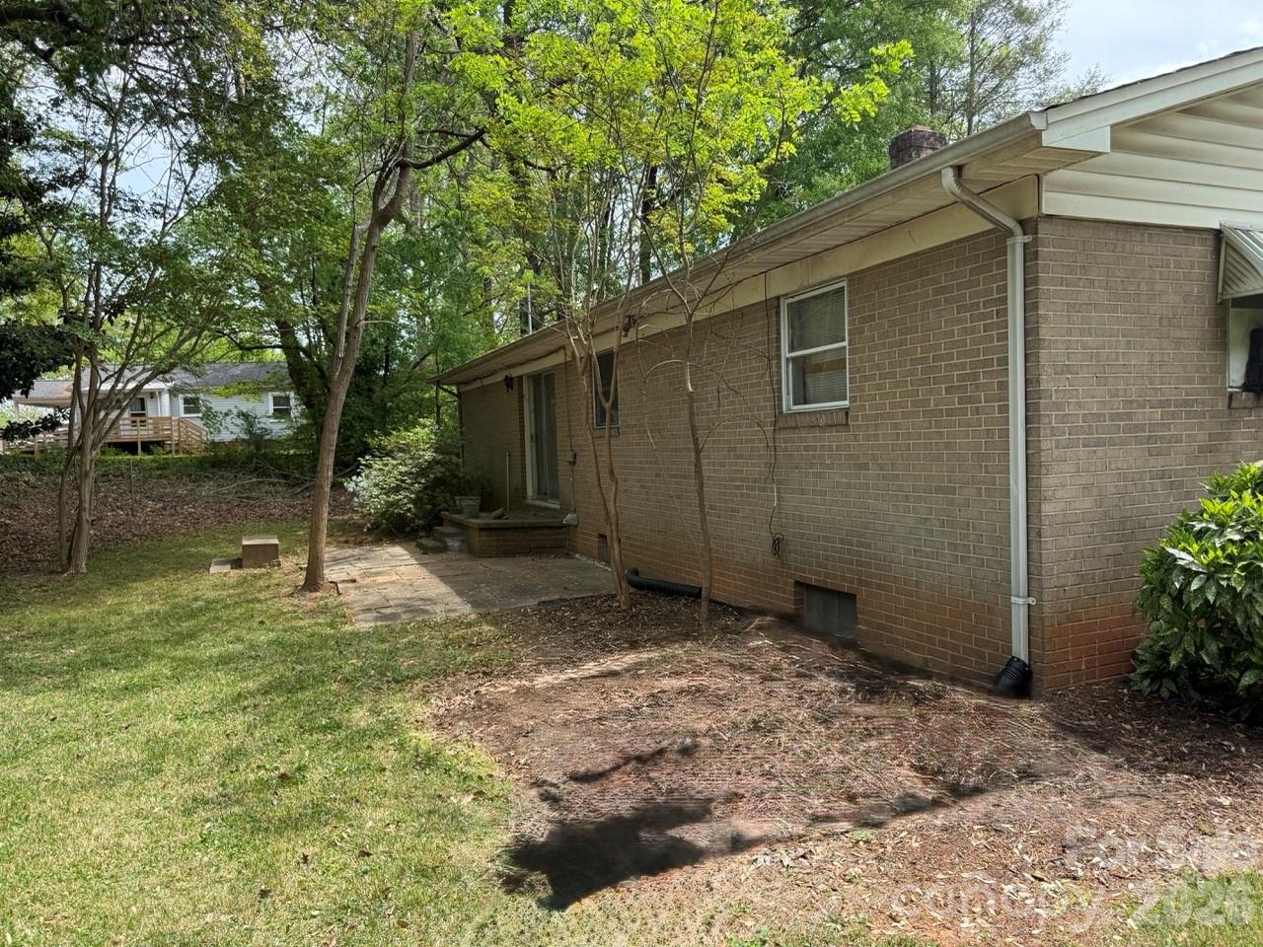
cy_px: 474
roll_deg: +1.3
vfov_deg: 56.8
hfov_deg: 71.6
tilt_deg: -2.3
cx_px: 632
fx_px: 876
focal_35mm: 24
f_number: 1.78
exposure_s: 1/1032
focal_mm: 6.76
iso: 100
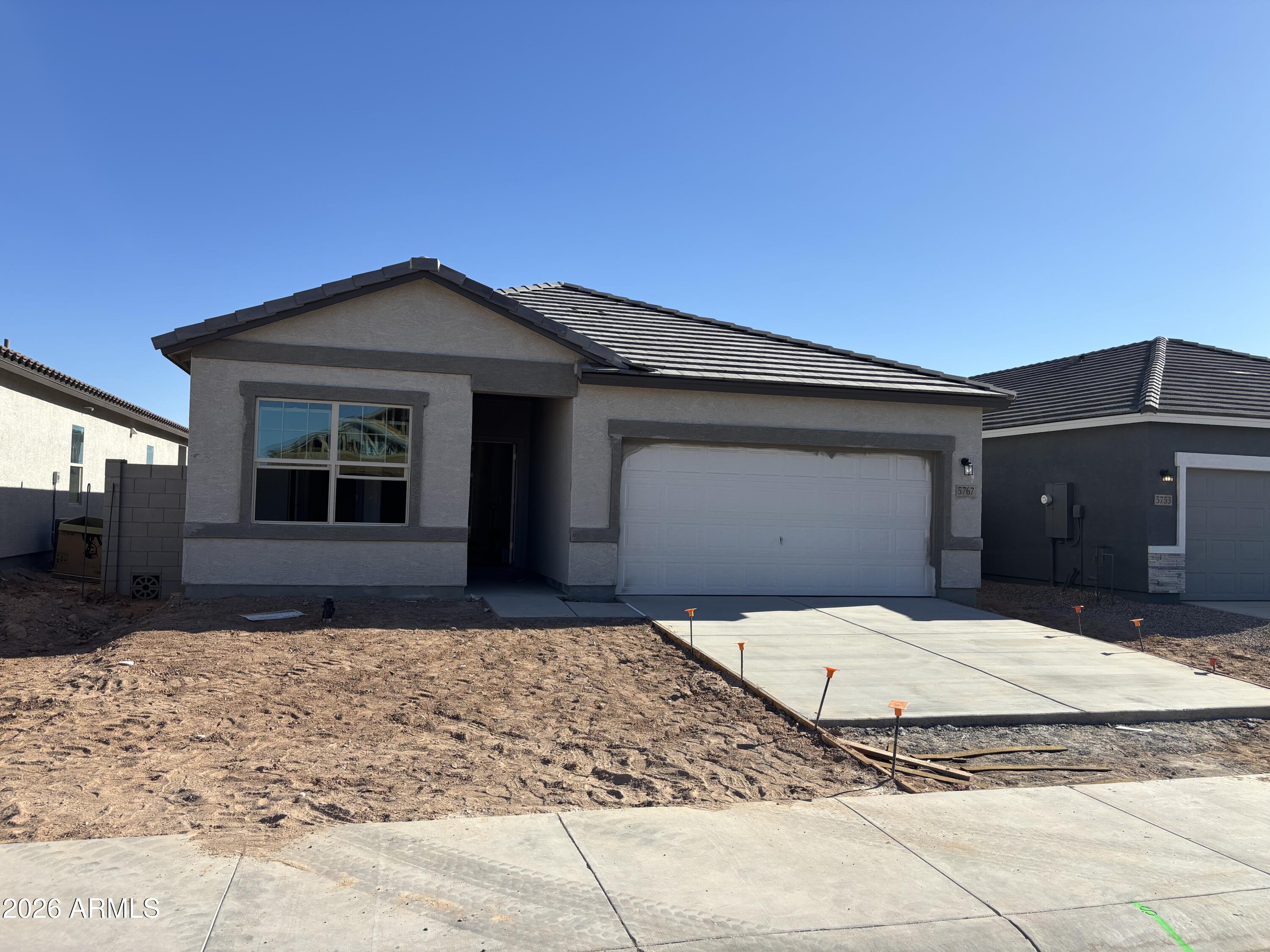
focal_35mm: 26
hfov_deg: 67.3
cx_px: 635
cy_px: 476
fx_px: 954
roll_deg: -2.7
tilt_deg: +2.6
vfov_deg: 53.1
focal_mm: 5.96
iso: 50
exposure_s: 1/3413
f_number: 1.6
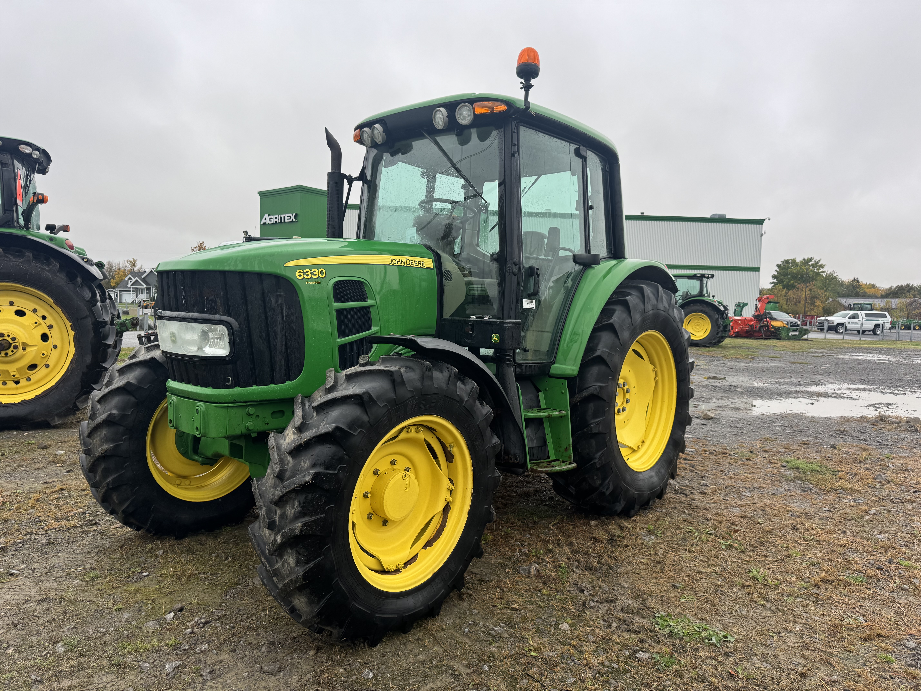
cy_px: 346
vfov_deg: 56.8
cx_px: 460
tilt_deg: -3.8
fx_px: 639
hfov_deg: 71.6
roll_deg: +0.1
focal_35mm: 24
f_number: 1.78
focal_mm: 6.76
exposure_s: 1/615
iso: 80
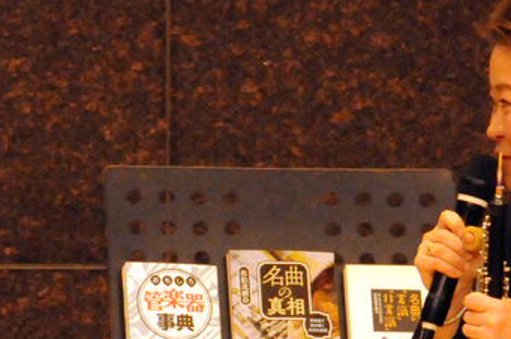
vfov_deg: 1.7
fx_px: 11221
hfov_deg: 2.6
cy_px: 244
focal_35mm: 792
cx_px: 40
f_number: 13
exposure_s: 1/80
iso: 4000
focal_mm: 150
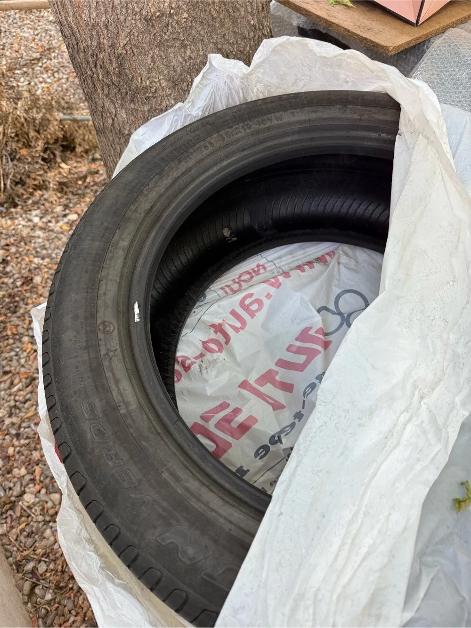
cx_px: 236
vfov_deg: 71.6
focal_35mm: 24
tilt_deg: -54.0
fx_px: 436
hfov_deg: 56.8
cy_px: 314
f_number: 1.78
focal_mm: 6.76
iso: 80
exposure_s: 1/121
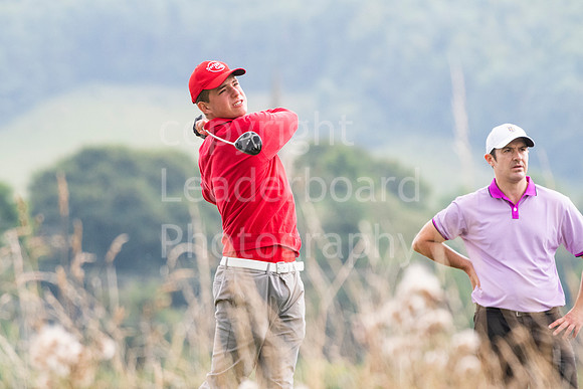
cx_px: 292
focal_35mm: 450
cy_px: 194
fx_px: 7289
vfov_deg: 3.1
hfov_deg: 4.6
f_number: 5.6
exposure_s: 1/1250
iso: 2000
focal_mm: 300
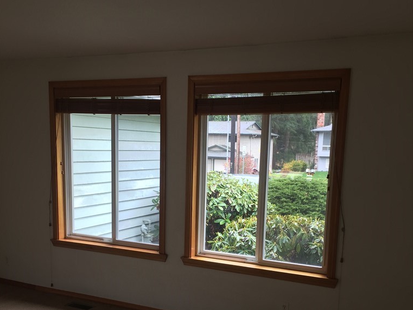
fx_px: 465
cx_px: 206
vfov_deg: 36.1
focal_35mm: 39
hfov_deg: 47.9
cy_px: 226
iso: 32
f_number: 2.2
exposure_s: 1/40
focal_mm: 4.15
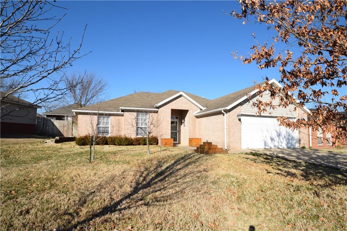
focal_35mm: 16
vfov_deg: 72.0
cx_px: 174
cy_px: 116
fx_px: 159
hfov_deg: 95.0
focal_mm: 11
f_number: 10
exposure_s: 1/200
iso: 100
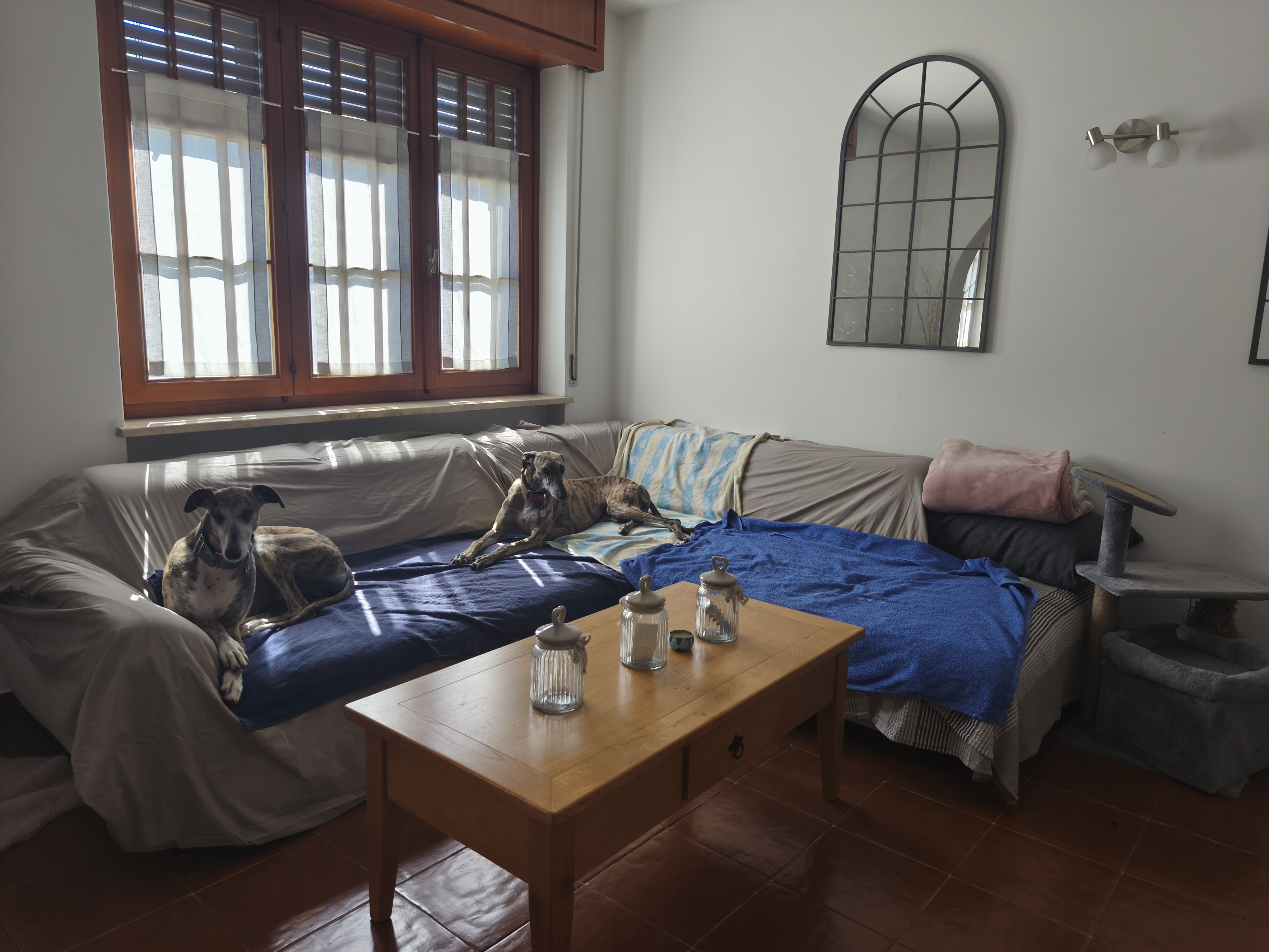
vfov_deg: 58.9
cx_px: 634
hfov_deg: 73.9
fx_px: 843
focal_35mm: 23
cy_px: 476
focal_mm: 6.18
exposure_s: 1/50
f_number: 1.65
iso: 250
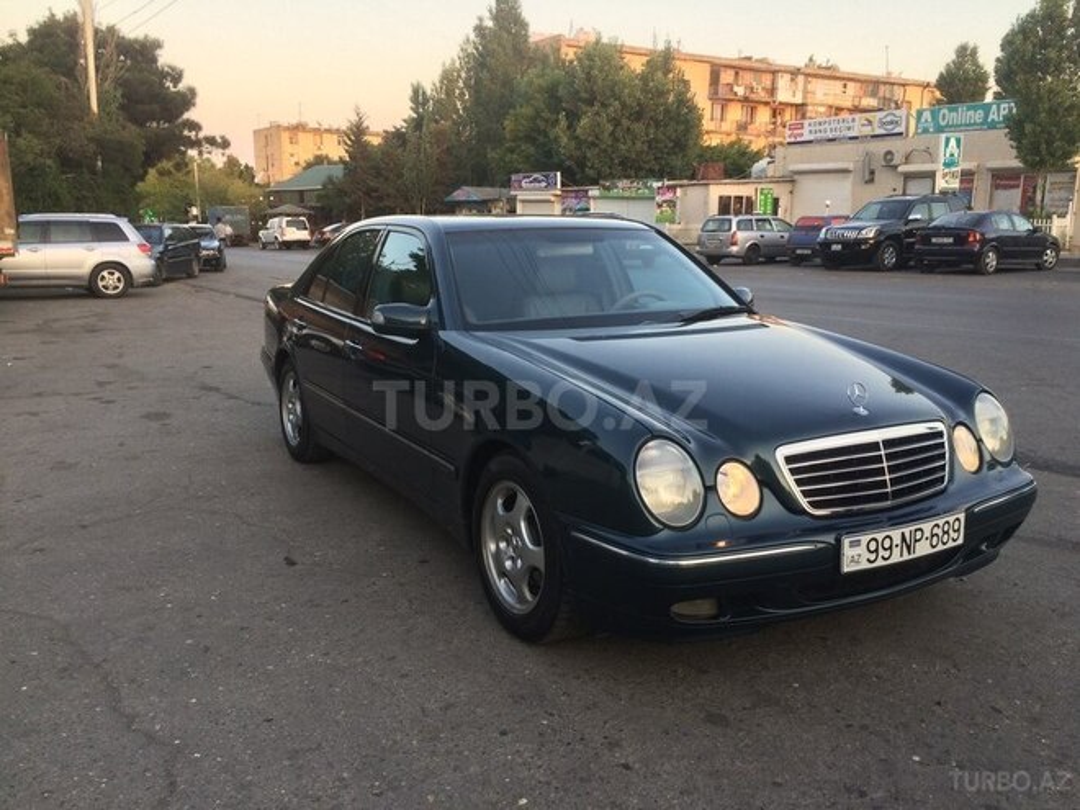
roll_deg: +0.6
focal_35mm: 29
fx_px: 905
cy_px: 405
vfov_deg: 48.2
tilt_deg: -13.2
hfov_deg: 61.7
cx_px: 540
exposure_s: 1/100
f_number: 2.2
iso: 50
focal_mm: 4.15
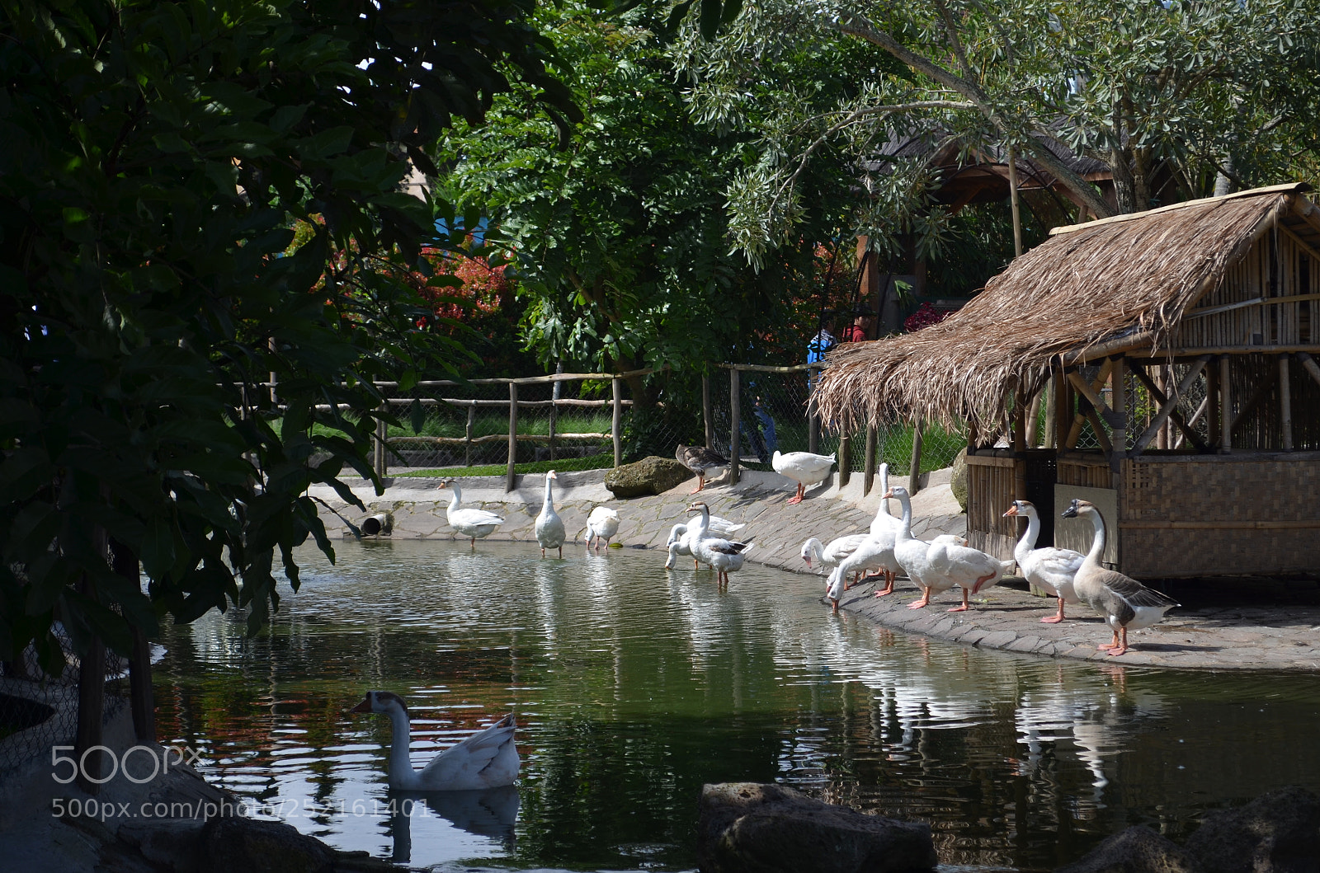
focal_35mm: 72
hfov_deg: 28.1
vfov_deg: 18.8
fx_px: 2634
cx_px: 660
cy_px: 436
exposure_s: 1/400
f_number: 5.6
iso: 100
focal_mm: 48
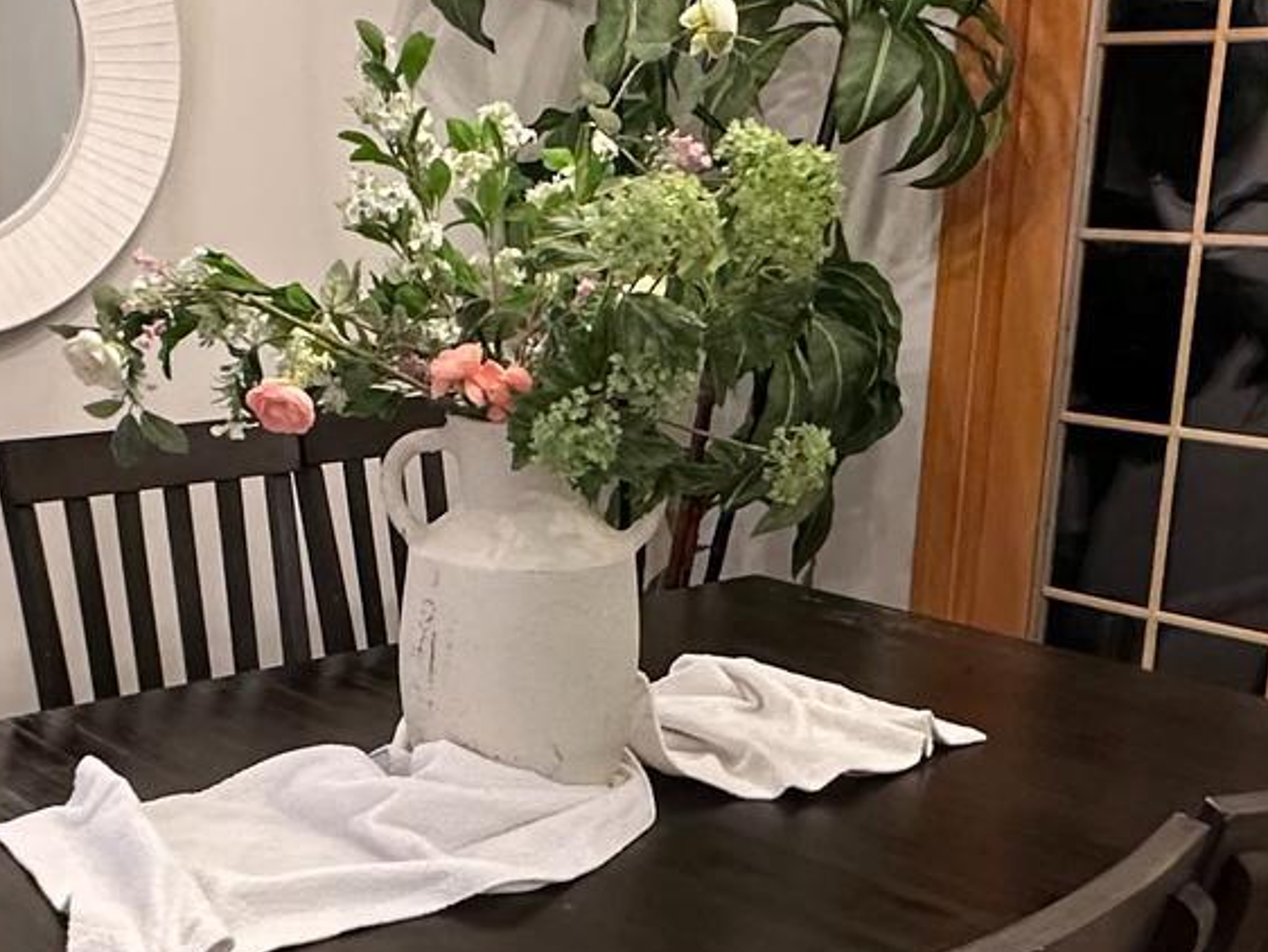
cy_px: 620
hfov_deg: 36.7
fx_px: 1869
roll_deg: -1.0
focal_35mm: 51
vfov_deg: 28.4
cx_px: 336
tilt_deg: -14.0
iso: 320
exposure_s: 1/60
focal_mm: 2.22
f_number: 2.2
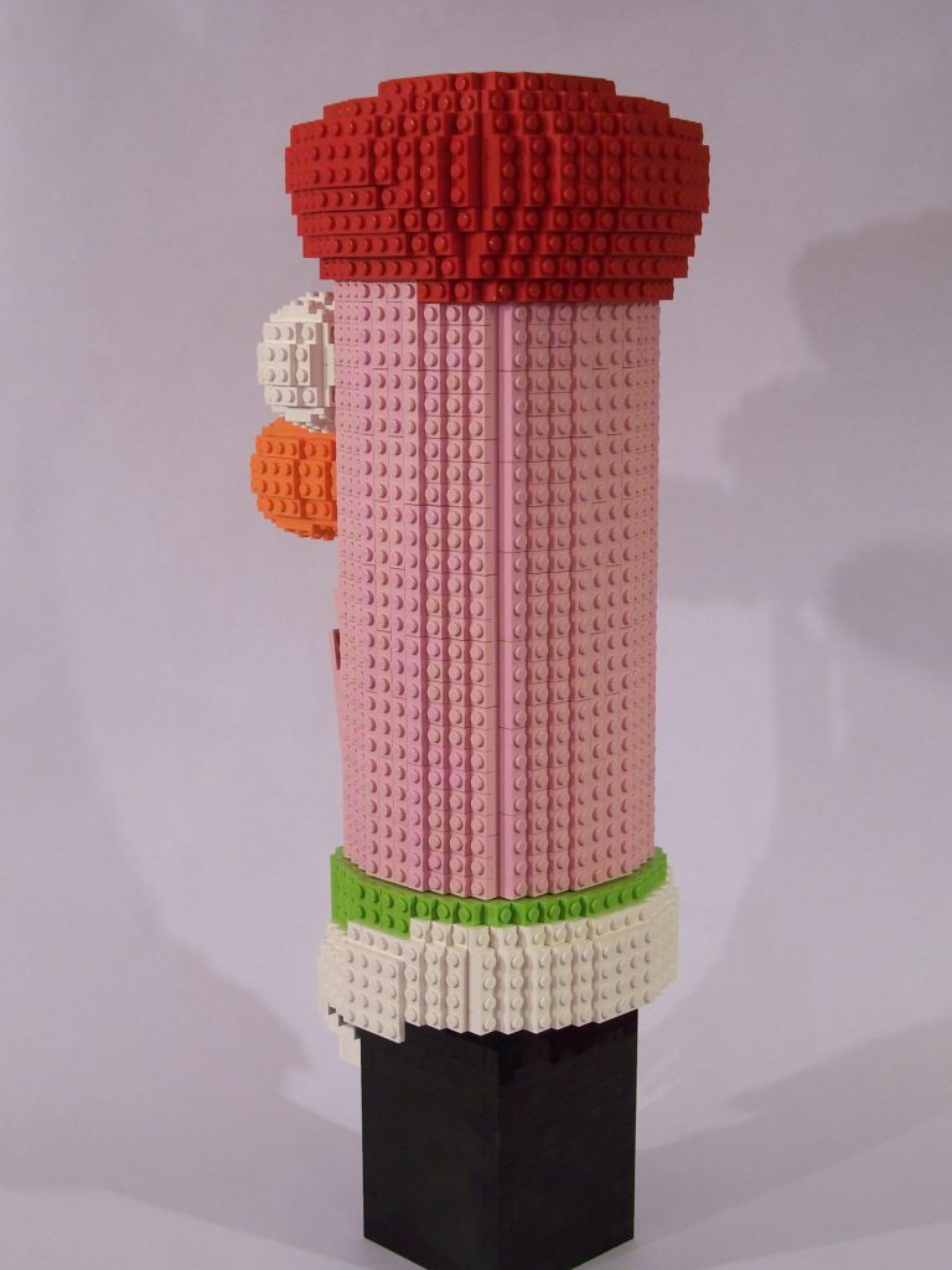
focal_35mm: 56
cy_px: 635
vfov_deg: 34.3
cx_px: 476
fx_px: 2053
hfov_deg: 26.1
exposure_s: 1/4
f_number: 3.1
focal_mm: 9.3
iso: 80
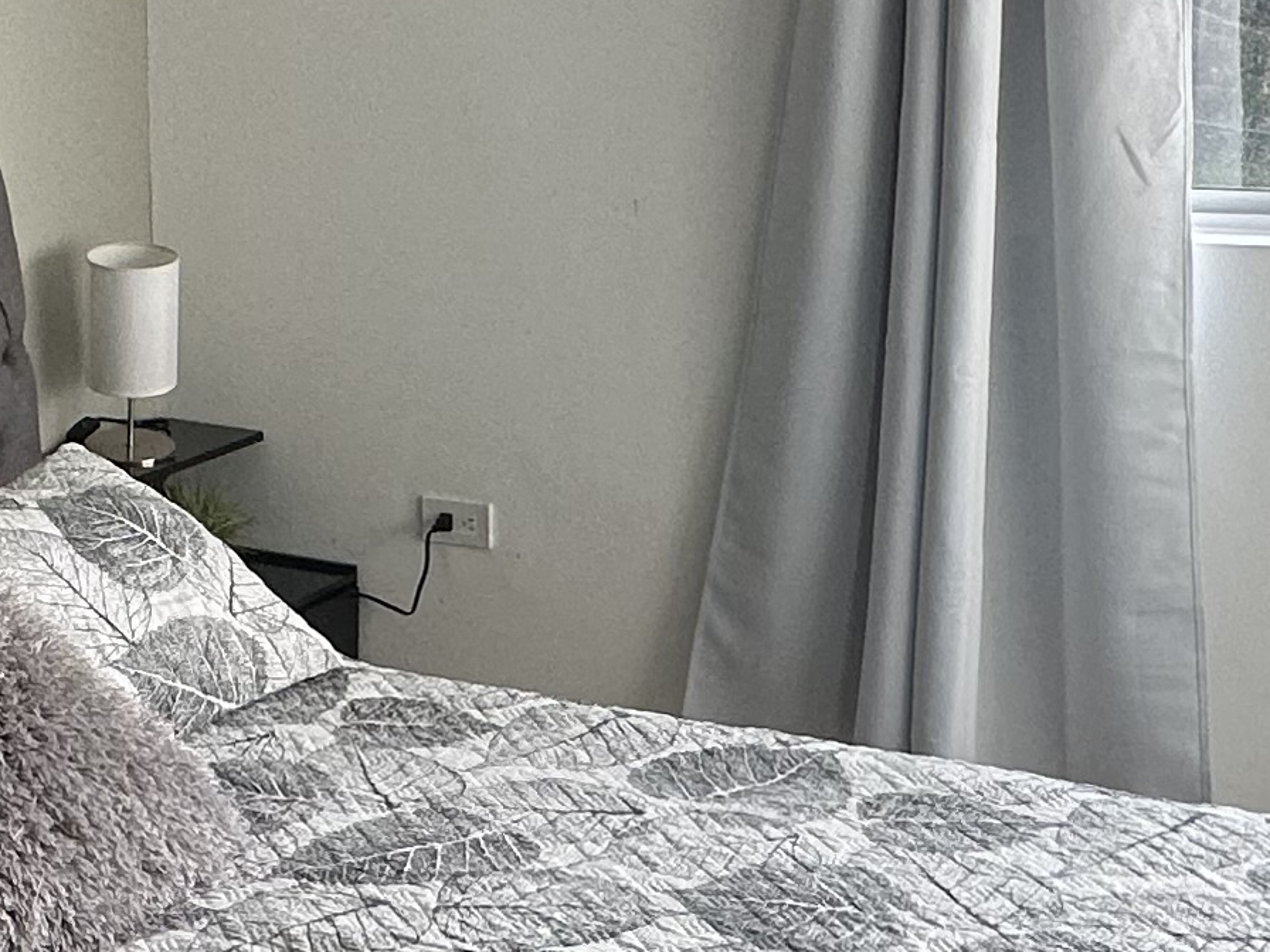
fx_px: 2311
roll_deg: +1.4
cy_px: 377
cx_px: 71
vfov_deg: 23.2
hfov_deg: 29.2
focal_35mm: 63
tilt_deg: -9.4
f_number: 2.2
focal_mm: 2.22
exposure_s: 1/120
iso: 125
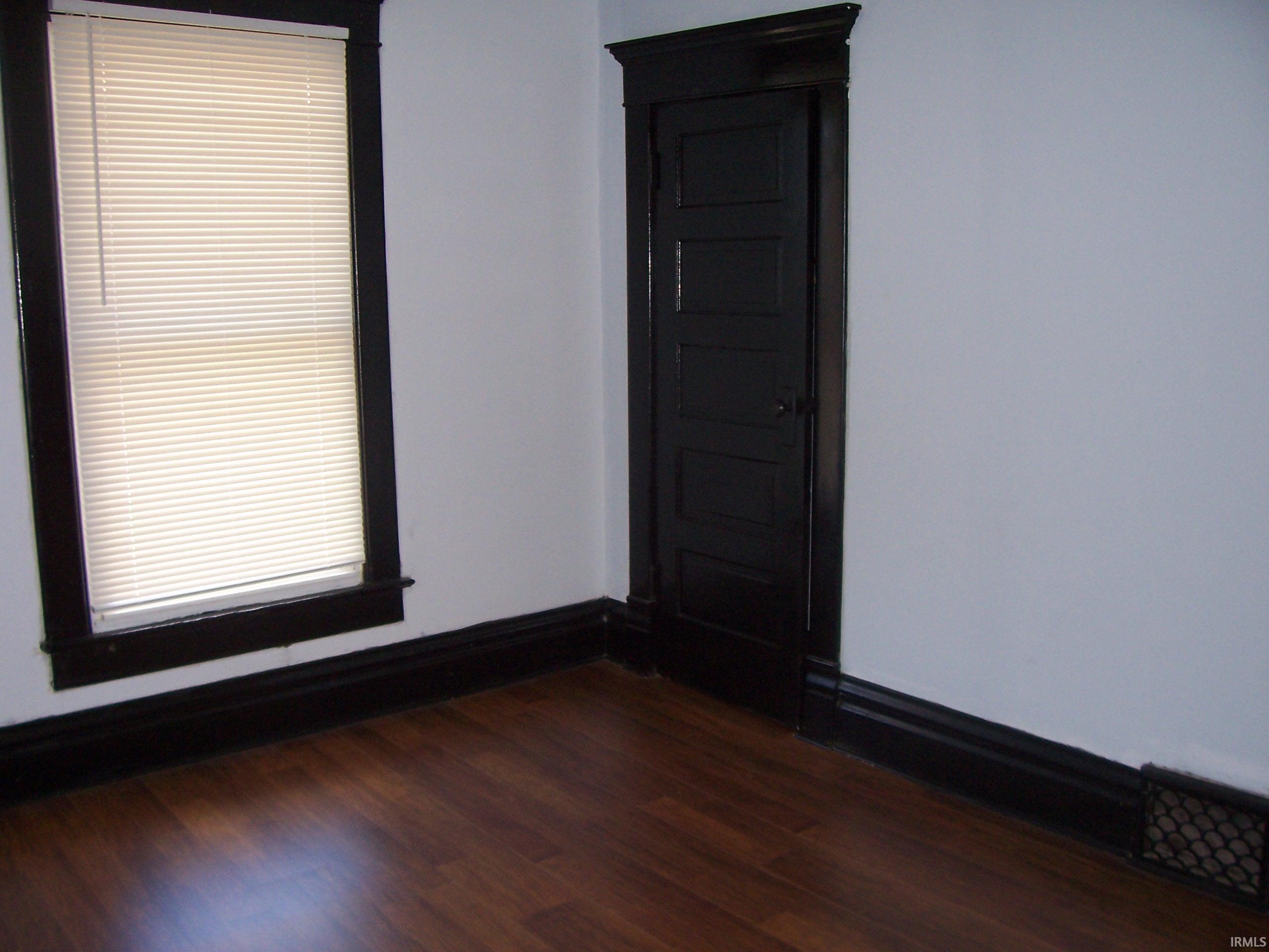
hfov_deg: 54.0
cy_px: 476
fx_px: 1246
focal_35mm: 34
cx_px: 634
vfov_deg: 41.8
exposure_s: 1/60
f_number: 2.7
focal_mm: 5.6
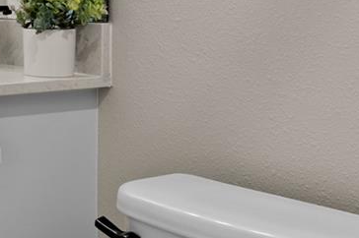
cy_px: 15
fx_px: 658
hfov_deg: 24.7
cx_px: -158
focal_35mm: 66
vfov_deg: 20.1
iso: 100
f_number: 7.1
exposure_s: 1.3
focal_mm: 10
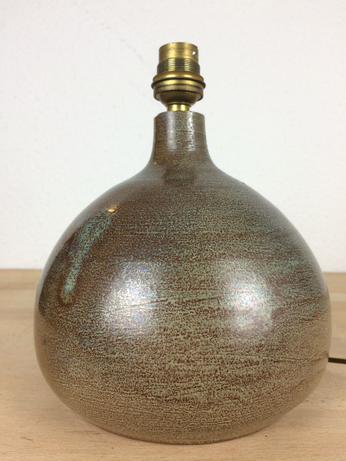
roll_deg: +0.7
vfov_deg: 61.7
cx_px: 173
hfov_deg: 48.2
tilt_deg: -4.7
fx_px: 386
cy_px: 230
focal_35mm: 29
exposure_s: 1/50
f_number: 2.2
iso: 40
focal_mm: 4.15
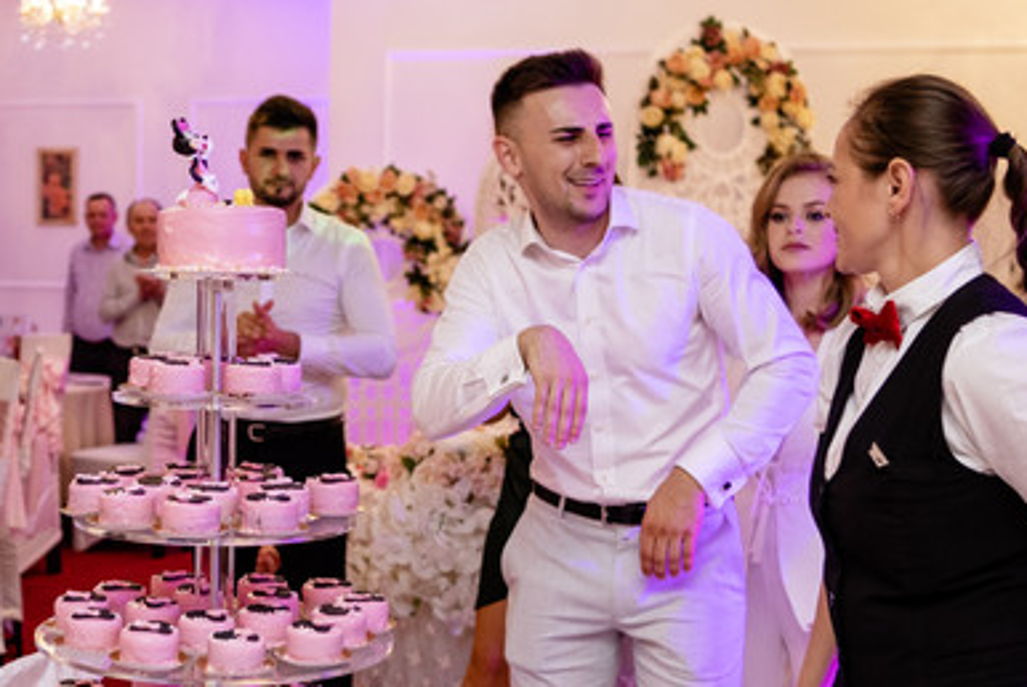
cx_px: 271
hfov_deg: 33.8
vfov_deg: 23.4
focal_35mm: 58
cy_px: 435
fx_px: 1656
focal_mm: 23
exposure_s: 1/200
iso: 640
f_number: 2
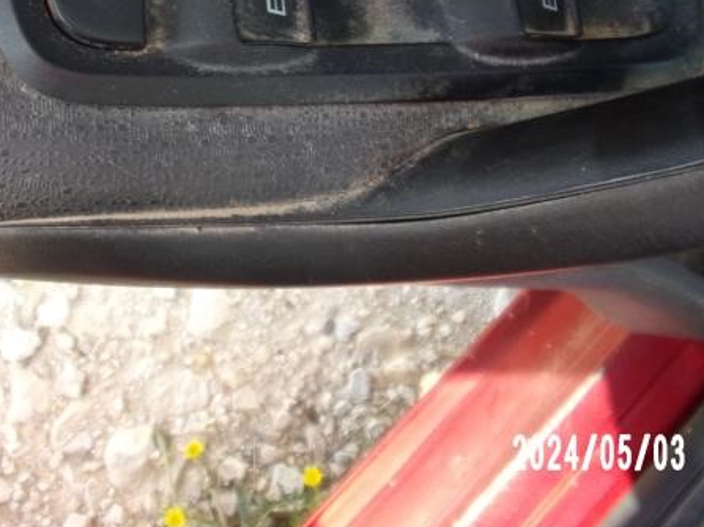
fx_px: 874
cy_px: 85
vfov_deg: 32.4
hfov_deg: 43.3
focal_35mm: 43
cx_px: 241
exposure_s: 1/34
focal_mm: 4.3
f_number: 3.3
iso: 80
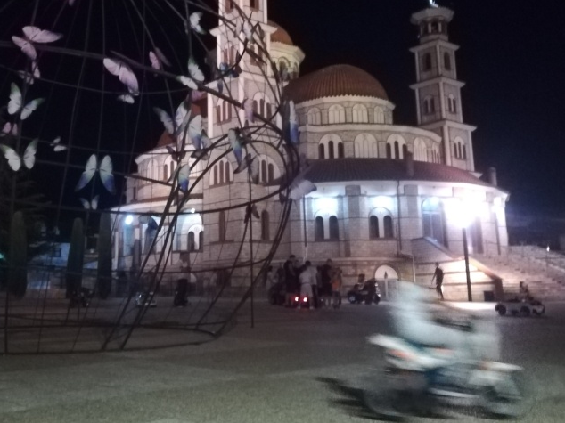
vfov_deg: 34.0
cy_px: 142
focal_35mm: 42
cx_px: 224
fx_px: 685
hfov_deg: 44.6
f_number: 2.2
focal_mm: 3.83
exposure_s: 1/14.3
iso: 2000
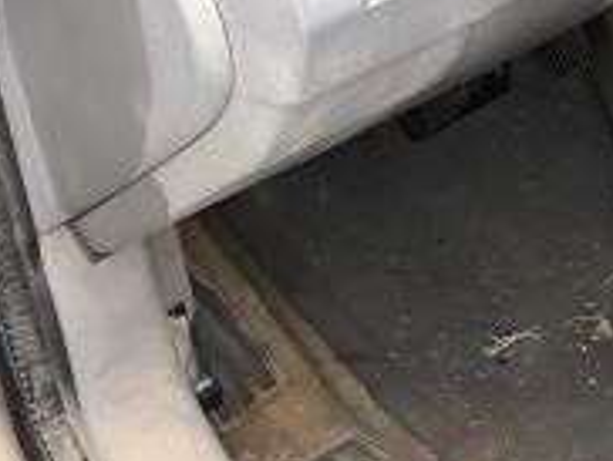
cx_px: 896
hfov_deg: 14.9
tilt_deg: -35.3
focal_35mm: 123
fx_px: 2181
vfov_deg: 12.1
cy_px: 252
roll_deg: +1.1
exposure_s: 1/120
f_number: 1.8
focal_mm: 3.99
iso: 40
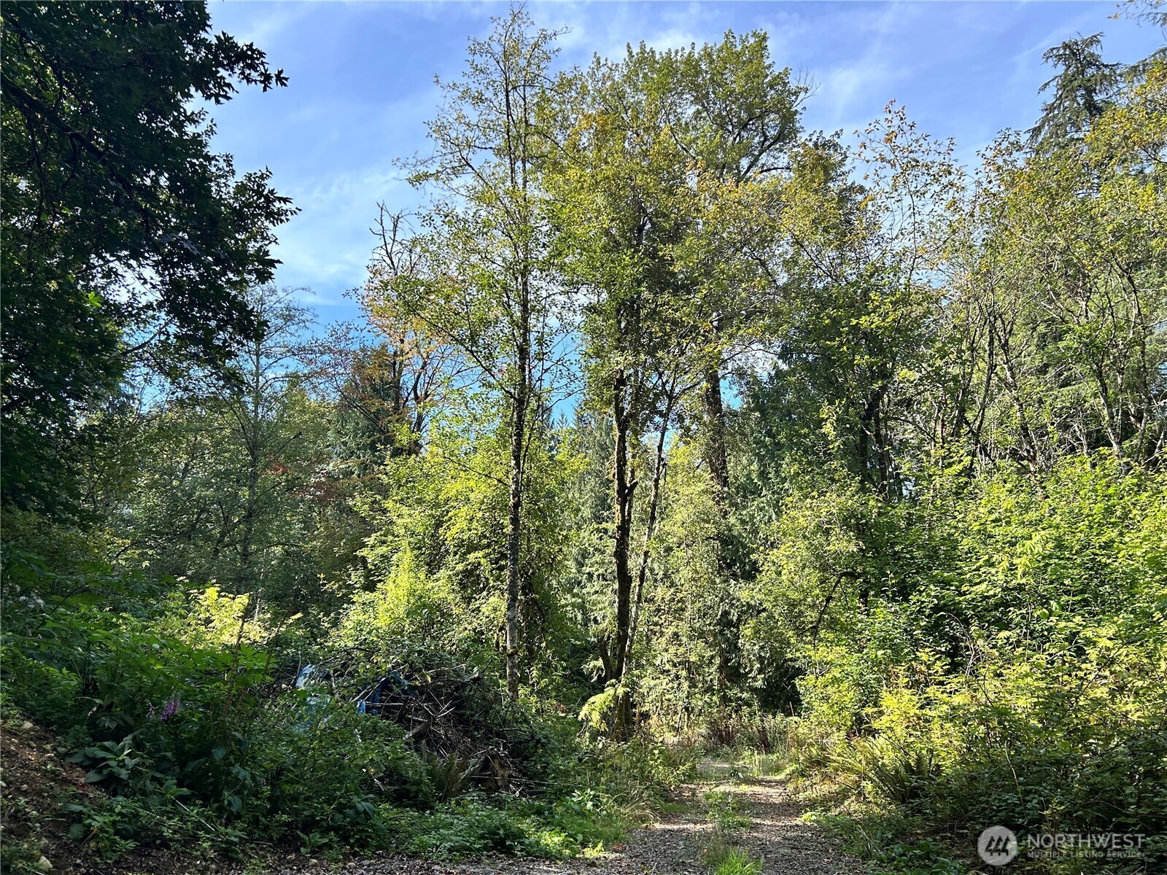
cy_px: 438
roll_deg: +2.0
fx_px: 877
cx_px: 584
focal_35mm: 26
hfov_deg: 67.3
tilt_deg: +10.7
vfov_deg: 53.1
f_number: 1.5
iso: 50
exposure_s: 1/1183
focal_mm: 5.7
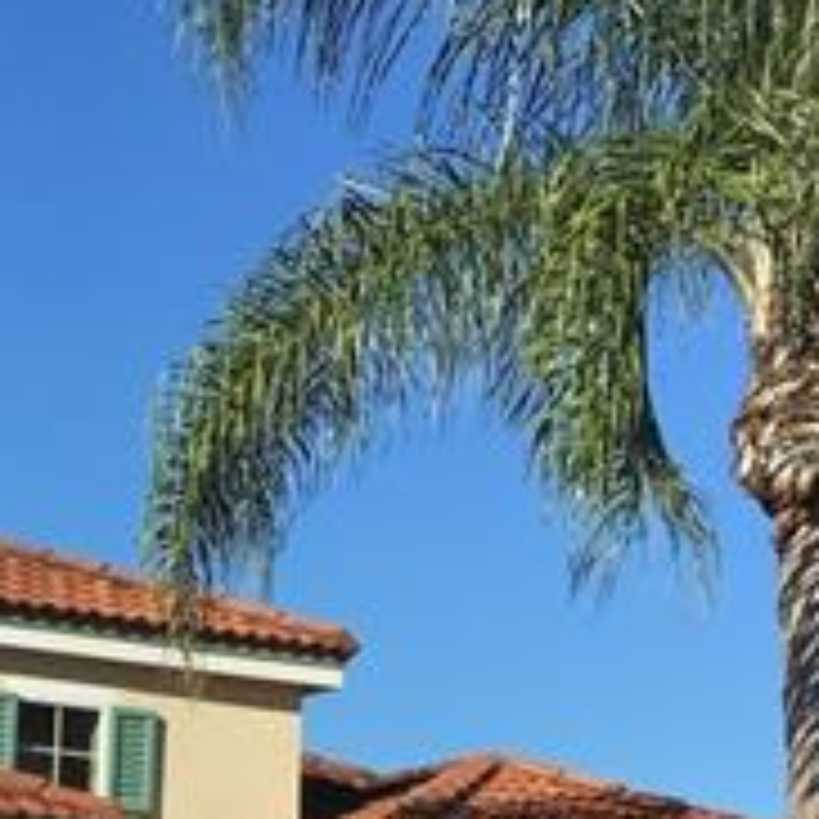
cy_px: 922
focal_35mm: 90
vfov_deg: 18.5
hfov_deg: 18.5
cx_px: -90
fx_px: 2409
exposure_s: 1/1709
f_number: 2.2
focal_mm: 4.15
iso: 25
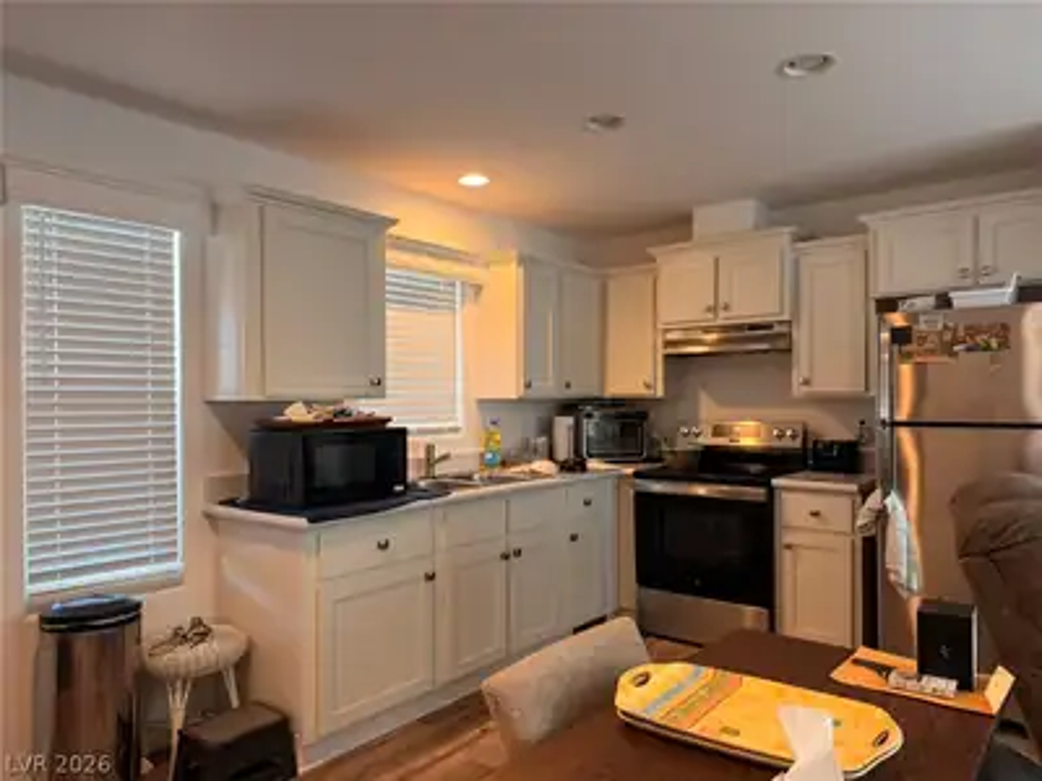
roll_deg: +0.6
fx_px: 722
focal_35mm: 24
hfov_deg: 71.6
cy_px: 390
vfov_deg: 56.8
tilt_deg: +0.1
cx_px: 521
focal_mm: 6.76
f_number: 1.78
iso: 160
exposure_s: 1/60
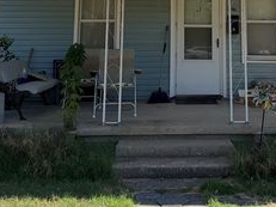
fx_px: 414
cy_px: -13
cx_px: 179
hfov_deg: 36.5
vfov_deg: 26.1
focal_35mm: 52
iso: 80
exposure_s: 1/3953
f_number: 1.78
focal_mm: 6.76
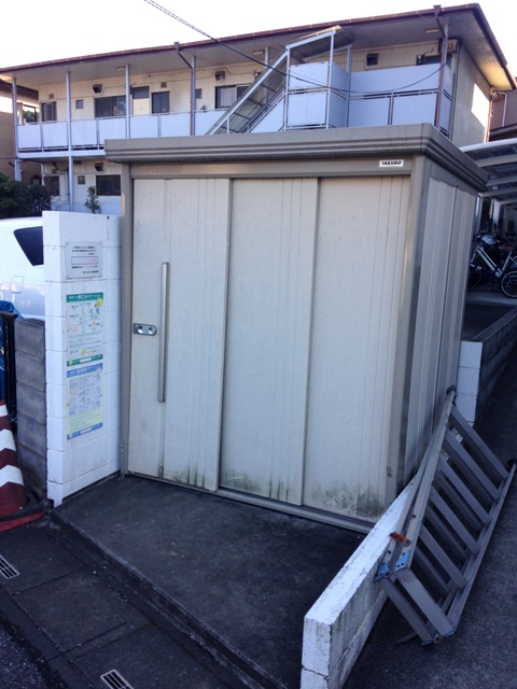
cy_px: 344
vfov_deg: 55.4
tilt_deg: -11.5
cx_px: 258
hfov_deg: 42.9
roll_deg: -1.4
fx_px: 657
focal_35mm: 33
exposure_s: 1/293
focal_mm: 4.12
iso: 50
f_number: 2.4
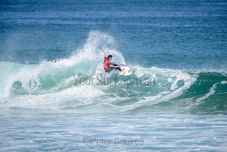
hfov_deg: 4.1
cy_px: 76
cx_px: 114
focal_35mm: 500
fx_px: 3153
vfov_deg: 2.8
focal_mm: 500
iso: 250
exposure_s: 1/2500
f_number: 6.3
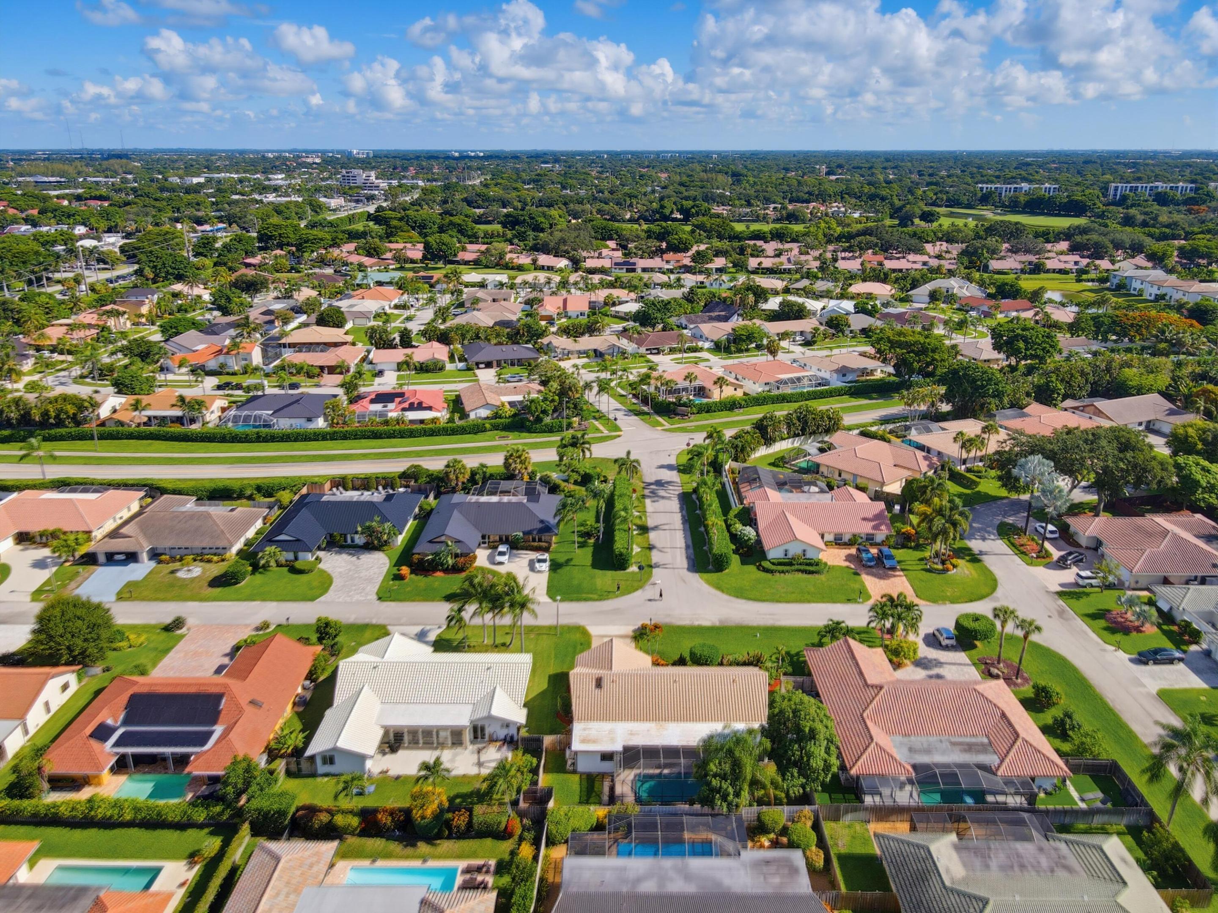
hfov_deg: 71.6
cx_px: 609
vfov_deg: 56.8
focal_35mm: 24
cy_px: 456
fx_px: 844
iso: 100
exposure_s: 1/500
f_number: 2.8
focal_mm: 4.5
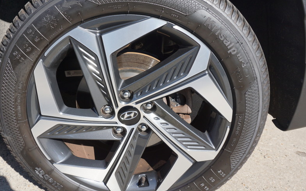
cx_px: 131
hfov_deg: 55.1
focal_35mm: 35
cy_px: 96
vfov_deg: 36.3
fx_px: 292
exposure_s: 1/200
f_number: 6.3
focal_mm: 16
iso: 100
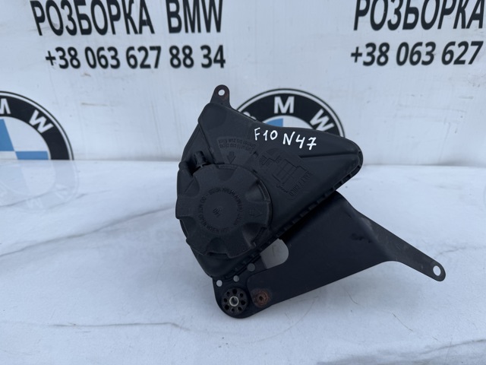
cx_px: 243
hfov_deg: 71.6
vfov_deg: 56.8
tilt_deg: -27.1
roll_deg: +2.5
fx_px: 337
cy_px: 182
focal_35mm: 24
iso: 80
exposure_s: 1/805
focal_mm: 6.76
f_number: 1.78
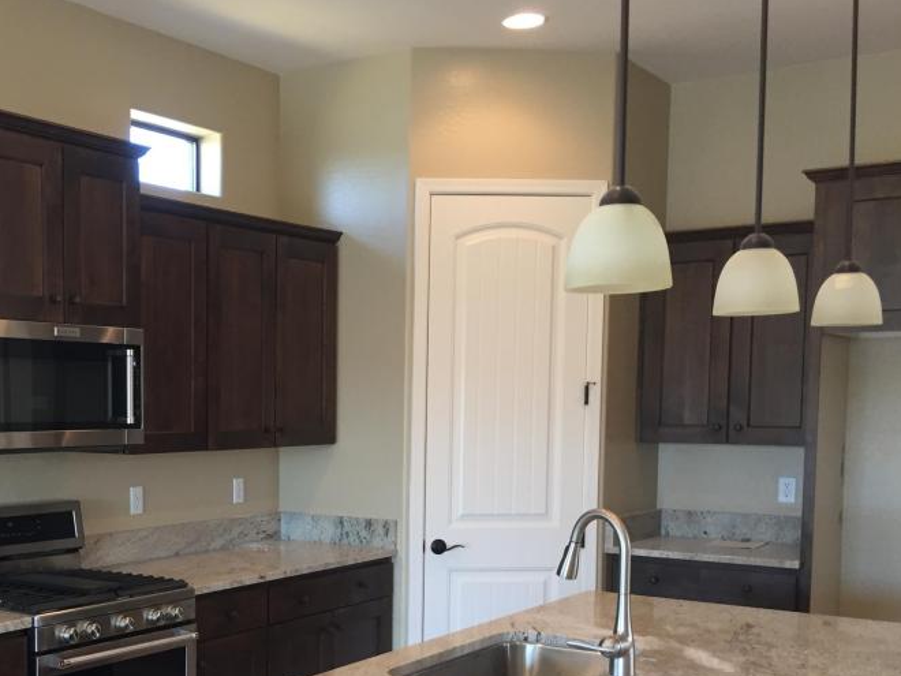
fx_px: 1171
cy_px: 497
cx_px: 217
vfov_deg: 31.7
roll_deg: -0.6
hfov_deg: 40.8
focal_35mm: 45
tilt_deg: -4.8
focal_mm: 4.15
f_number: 2.2
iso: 50
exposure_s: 1/30
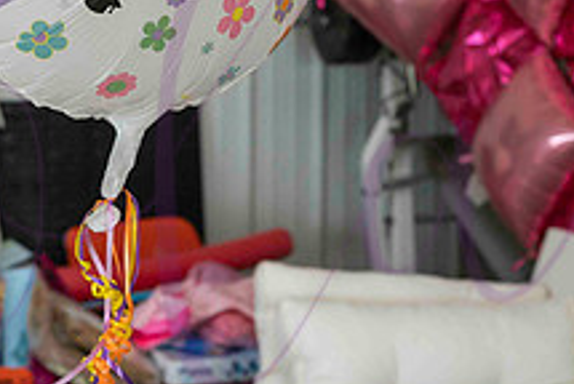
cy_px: -23
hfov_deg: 18.2
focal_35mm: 111
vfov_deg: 12.2
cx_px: 98
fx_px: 1772
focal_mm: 38
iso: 400
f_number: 4
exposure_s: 1/640
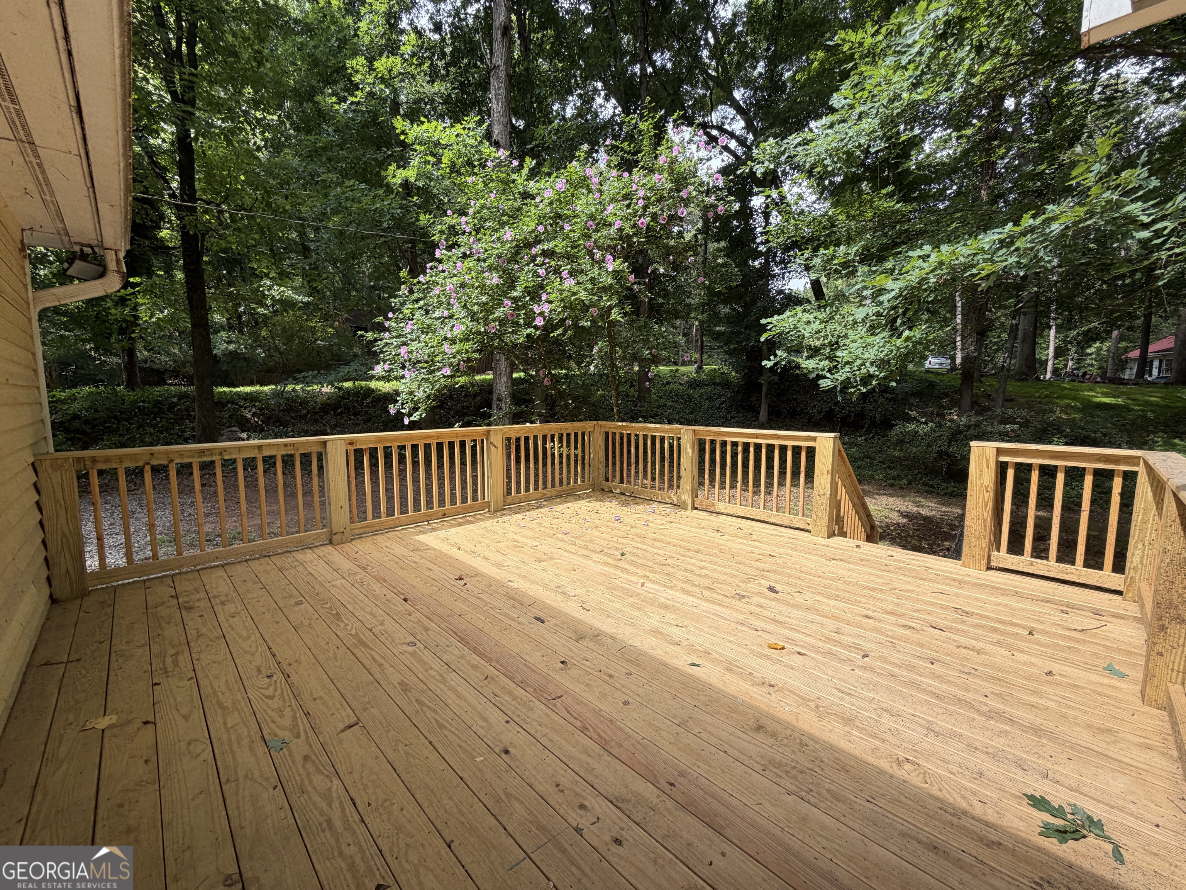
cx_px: 593
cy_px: 445
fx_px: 480
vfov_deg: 85.7
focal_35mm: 14
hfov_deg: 102.1
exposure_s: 1/502
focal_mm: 2.22
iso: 50
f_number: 2.2
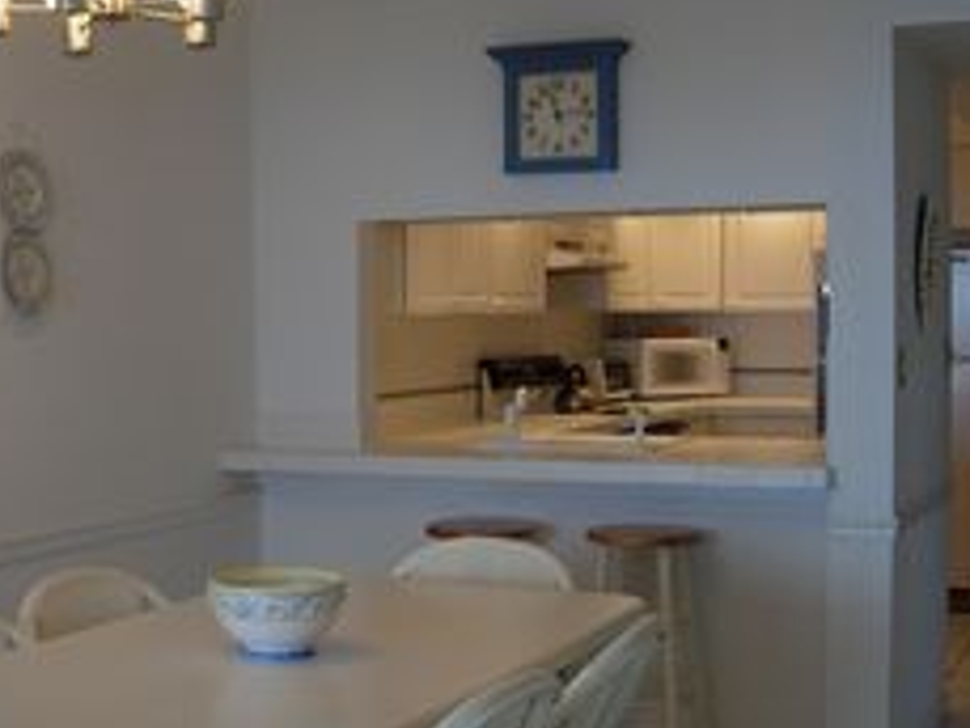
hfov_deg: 31.6
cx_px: 385
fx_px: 1710
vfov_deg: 24.0
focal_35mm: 61
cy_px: 436
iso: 64
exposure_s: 1/36.9
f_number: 2.8
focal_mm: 7.8
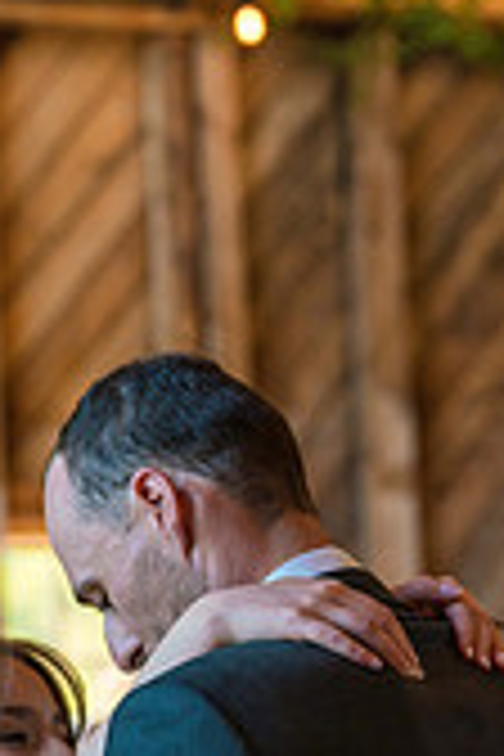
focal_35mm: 188
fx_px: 3948
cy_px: 873
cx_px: 94
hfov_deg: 7.3
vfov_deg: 10.8
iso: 400
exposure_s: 1/320
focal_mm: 70
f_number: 3.2
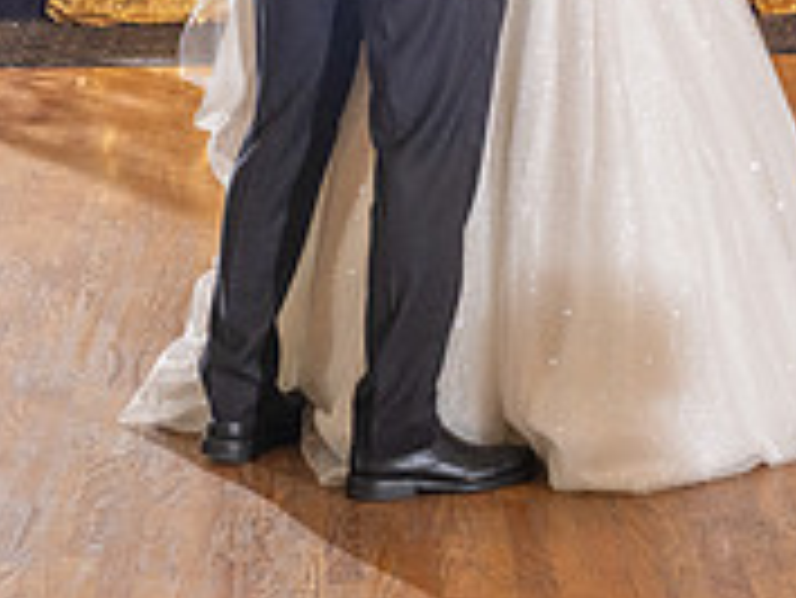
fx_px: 3797
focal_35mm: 165
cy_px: -214
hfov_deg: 12.0
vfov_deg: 8.8
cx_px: 425
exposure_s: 1/160
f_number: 4
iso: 800
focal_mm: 42
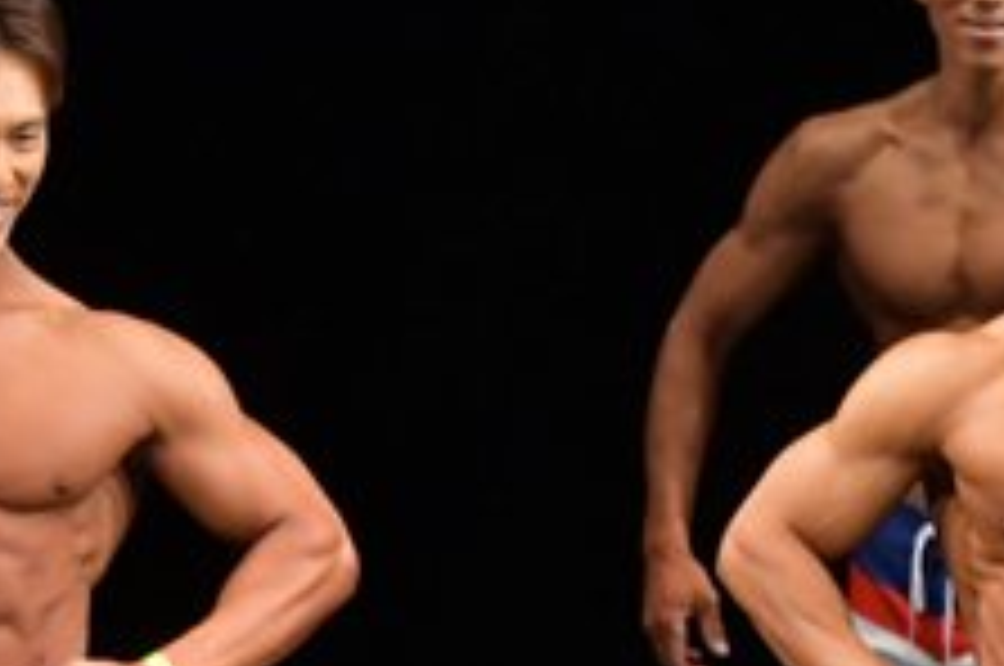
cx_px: 1141
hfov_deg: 2.3
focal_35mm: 888
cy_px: 922
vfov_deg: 1.5
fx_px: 24729
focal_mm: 170
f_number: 5.6
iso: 3200
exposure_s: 1/400
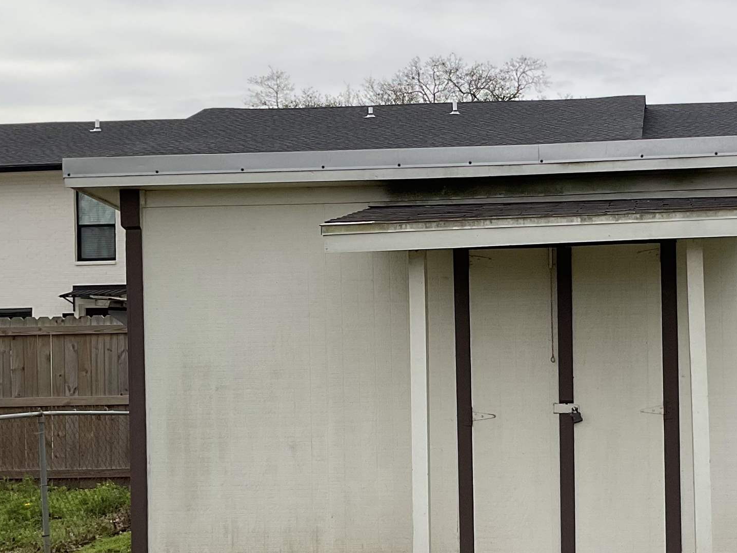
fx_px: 1320
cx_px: 579
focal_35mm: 62
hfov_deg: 30.5
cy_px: 332
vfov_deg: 23.6
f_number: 1.8
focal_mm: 3
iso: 16
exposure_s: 1/1168
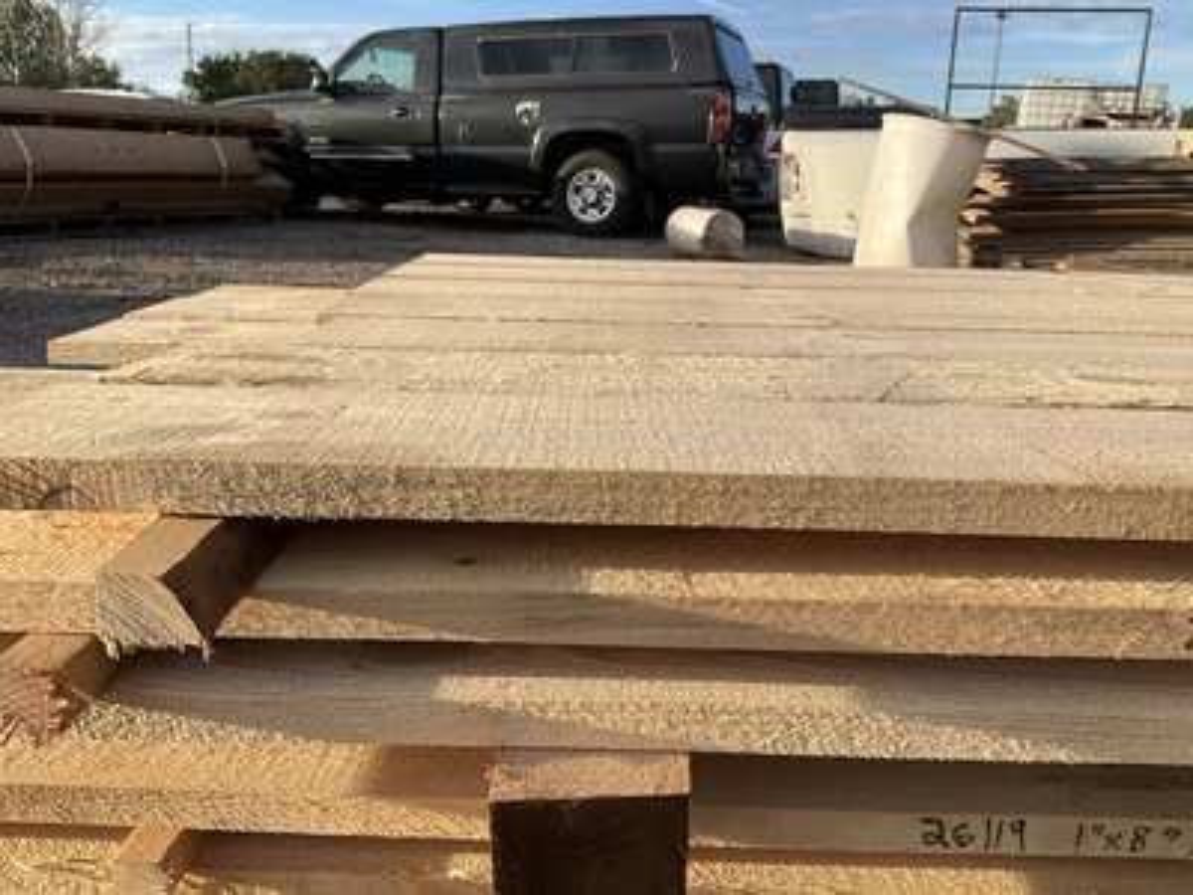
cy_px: 448
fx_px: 999
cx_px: 596
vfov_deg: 48.2
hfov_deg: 61.7
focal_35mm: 29
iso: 25
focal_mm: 3
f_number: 1.8
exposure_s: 1/898
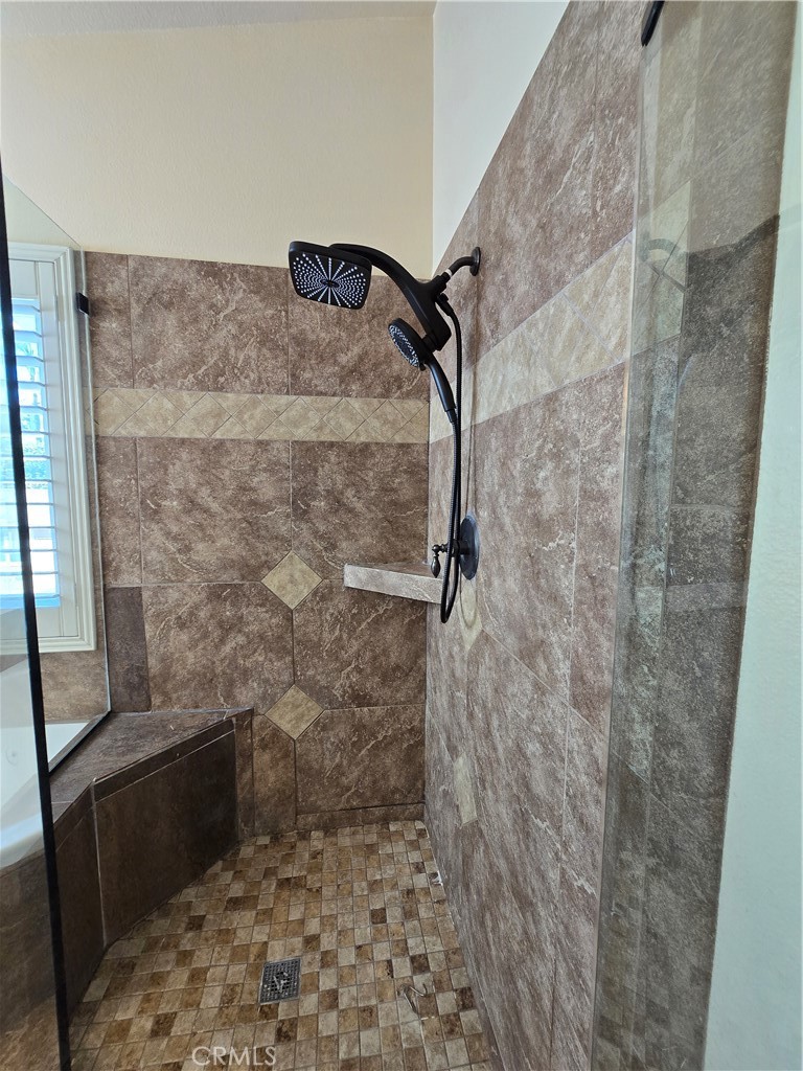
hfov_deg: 89.9
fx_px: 402
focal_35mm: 13
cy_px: 536
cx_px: 402
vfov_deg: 106.2
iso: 250
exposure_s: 1/60
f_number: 2.2
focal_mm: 2.2
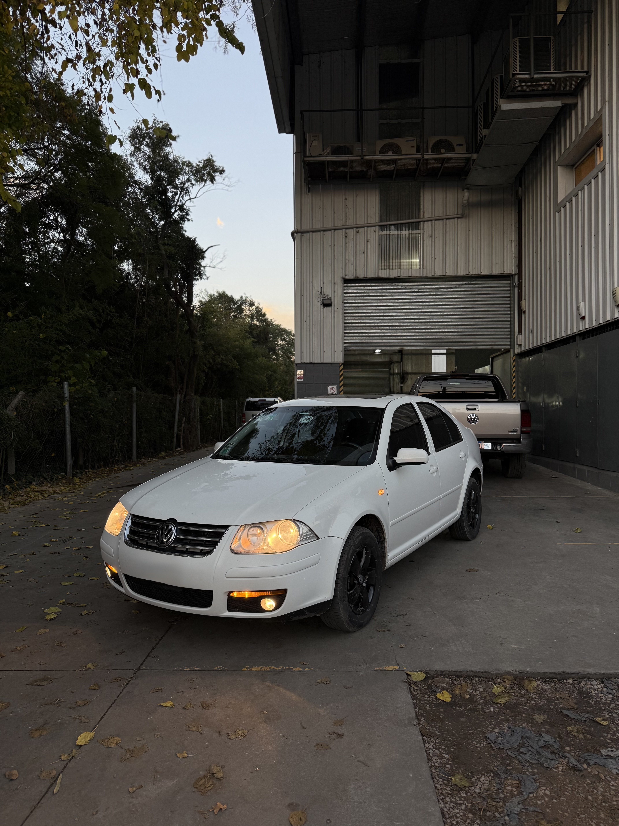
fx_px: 572
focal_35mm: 24
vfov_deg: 71.6
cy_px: 413
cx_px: 310
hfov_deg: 56.8
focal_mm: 6.76
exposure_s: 1/280
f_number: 1.78
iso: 100
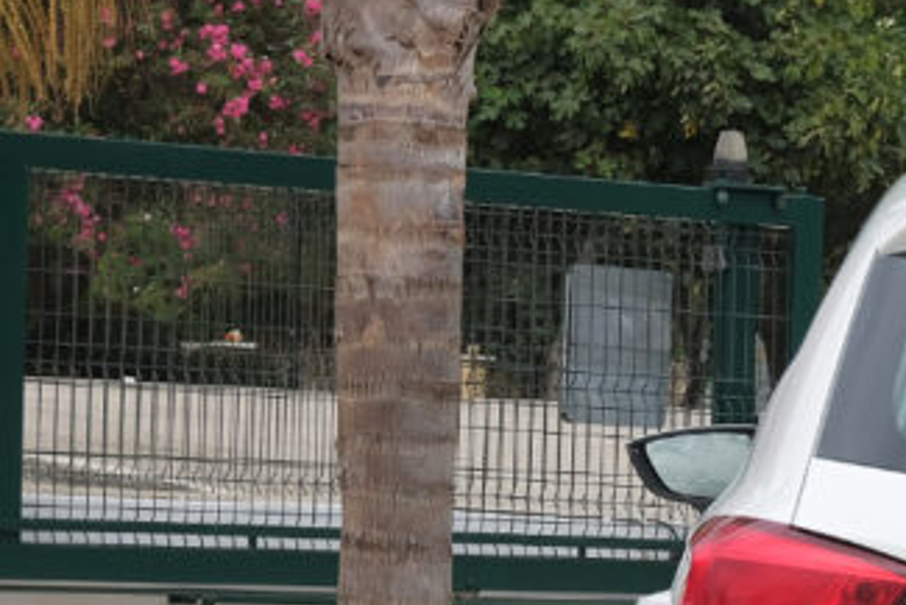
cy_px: 760
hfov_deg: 10.6
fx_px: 4683
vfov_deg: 7.3
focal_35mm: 186
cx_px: 1383
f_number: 9
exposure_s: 1/250
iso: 160
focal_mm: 39.6
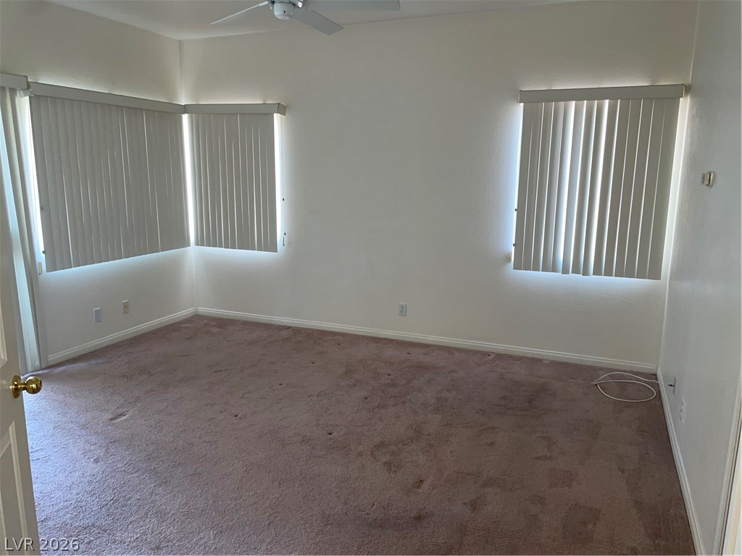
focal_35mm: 26
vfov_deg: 53.1
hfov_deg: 67.3
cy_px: 278
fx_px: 557
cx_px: 371
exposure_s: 1/30
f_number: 1.6
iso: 40
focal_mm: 4.2
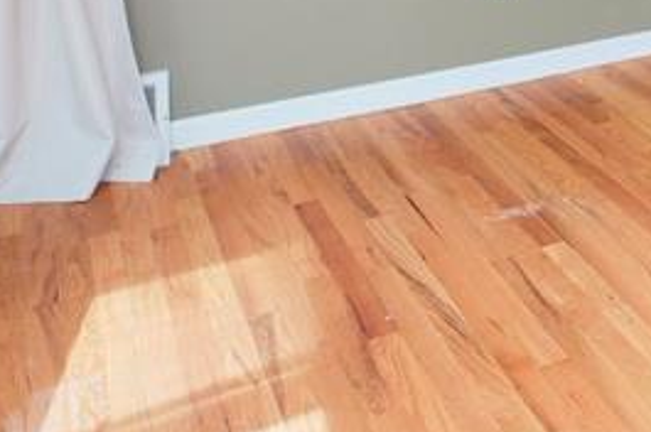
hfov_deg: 28.2
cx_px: 857
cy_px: -280
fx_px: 1048
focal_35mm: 58
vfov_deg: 19.3
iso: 800
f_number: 6.4
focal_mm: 10
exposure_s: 1/60
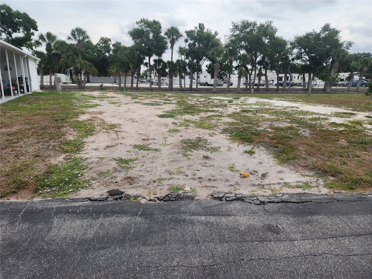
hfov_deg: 73.9
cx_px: 186
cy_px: 140
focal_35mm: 23
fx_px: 247
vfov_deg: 58.9
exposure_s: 1/1293
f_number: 1.8
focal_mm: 6.4
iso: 12
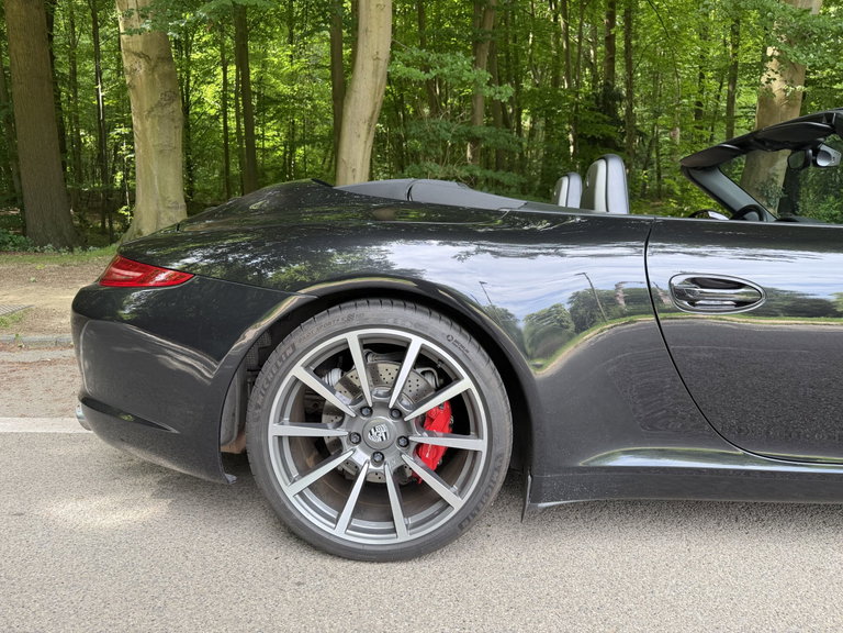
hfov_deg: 71.6
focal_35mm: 24
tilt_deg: -9.4
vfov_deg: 56.8
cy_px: 316
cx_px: 422
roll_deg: +0.9
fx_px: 584
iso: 80
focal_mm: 6.76
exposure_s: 1/135
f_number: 1.78
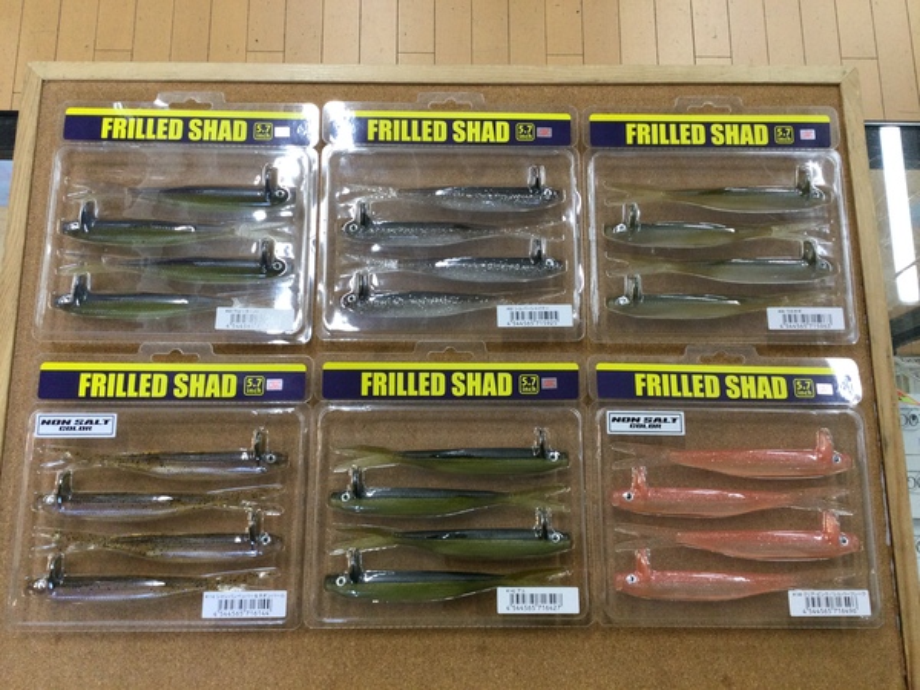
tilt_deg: -78.4
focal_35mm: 31
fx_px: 824
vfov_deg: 45.4
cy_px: 345
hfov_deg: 58.4
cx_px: 460
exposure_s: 1/30
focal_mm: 3.3
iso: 40
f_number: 2.4
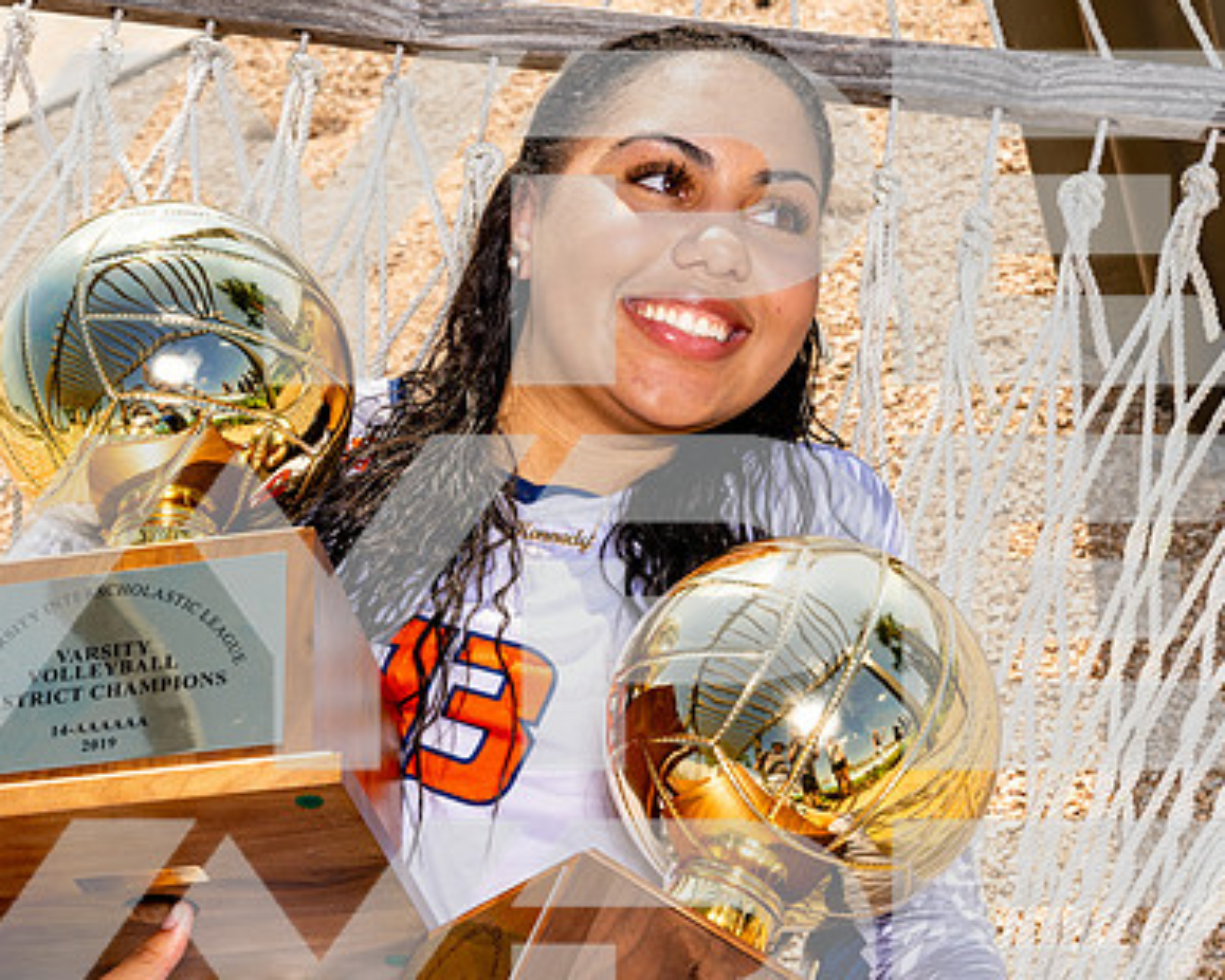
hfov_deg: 24.1
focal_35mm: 79
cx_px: 460
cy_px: 604
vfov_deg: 19.4
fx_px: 2865
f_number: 10
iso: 100
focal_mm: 56
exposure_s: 1/250
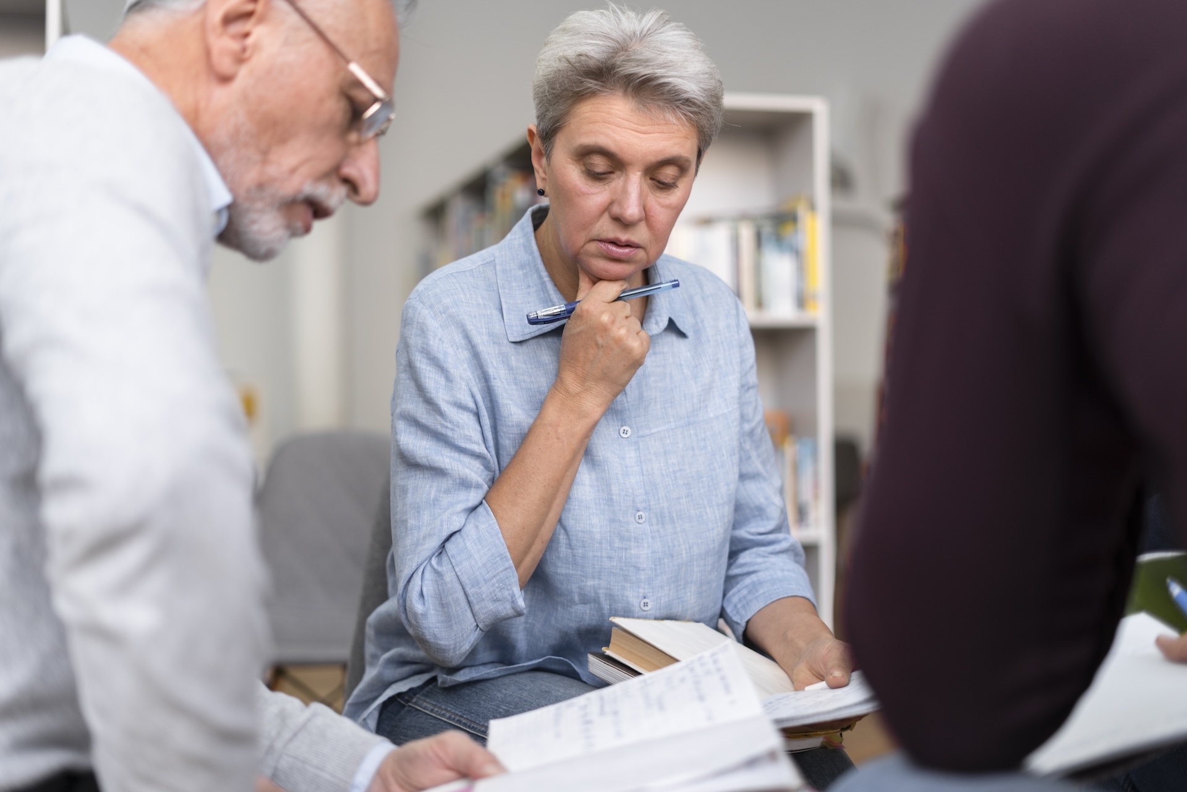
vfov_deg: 27.0
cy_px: 396
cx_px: 594
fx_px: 1649
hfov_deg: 39.6
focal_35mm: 50
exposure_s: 1/200
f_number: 1.8
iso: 200
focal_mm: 50
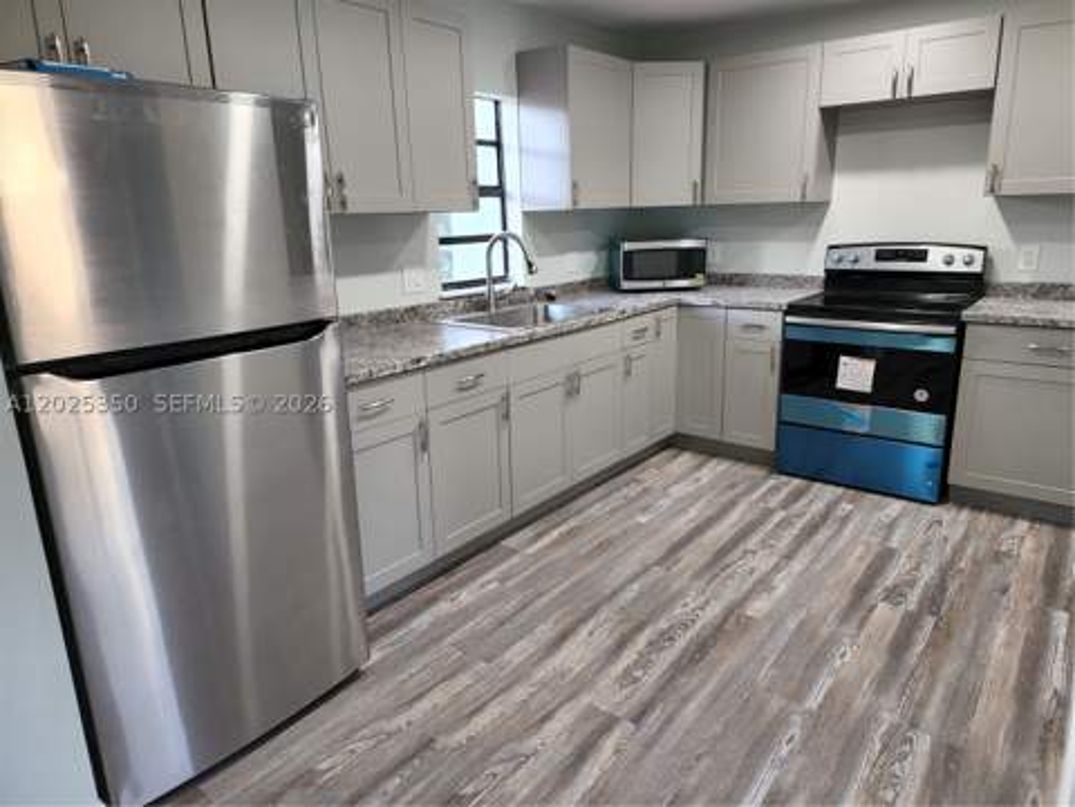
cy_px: 404
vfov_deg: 58.9
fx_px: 714
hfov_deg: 73.9
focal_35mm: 23
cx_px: 538
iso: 250
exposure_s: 1/120
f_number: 1.8
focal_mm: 6.4
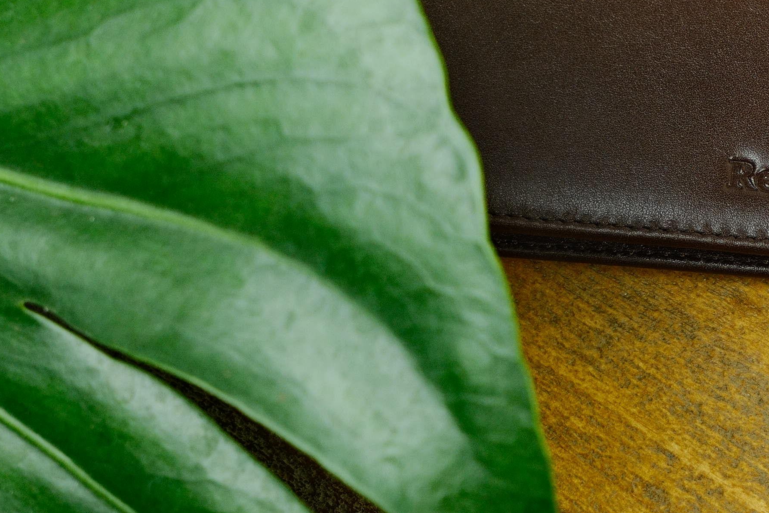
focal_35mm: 146
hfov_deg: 14.0
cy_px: 91
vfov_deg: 9.4
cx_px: 603
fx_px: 3118
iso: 800
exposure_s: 1/25
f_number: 5.6
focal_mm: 45
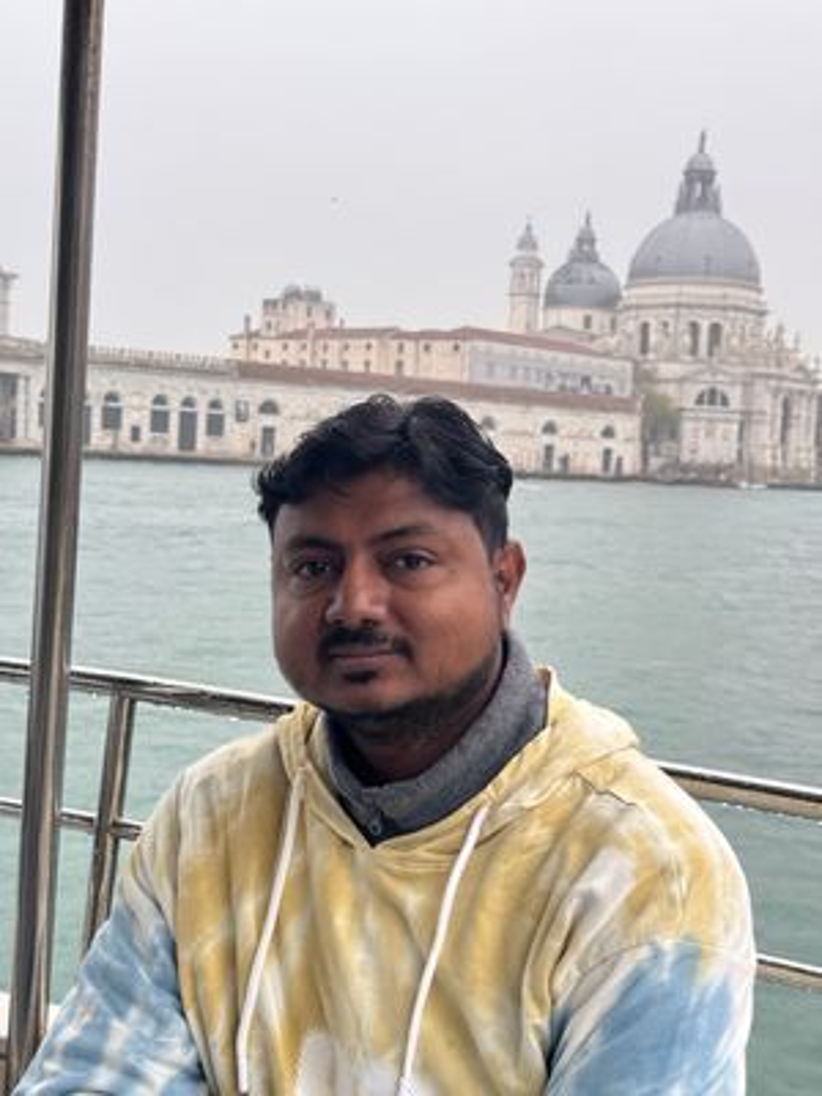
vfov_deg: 39.7
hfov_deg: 30.3
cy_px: 548
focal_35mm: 48
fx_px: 1520
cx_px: 411
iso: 50
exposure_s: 1/121
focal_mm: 6.76
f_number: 1.78
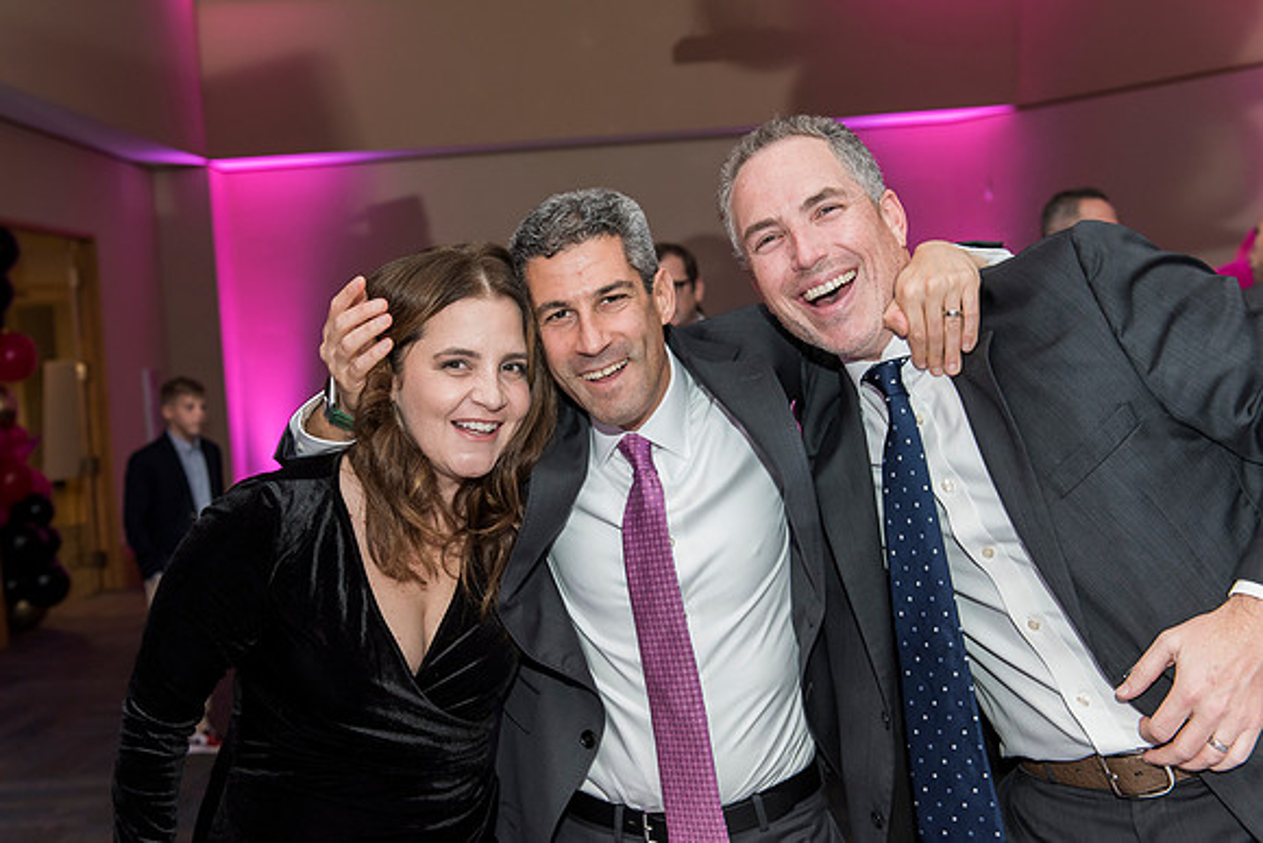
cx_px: 611
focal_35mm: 42
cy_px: 412
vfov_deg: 32.1
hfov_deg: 46.7
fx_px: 1464
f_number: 4
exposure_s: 1/100
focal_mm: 40
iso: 1250
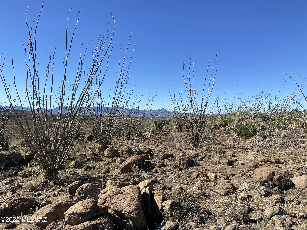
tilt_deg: -2.3
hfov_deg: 67.3
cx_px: 154
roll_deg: -0.9
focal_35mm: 26
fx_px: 231
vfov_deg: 53.1
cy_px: 115
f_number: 1.8
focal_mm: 4.25
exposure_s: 1/2967
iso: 32
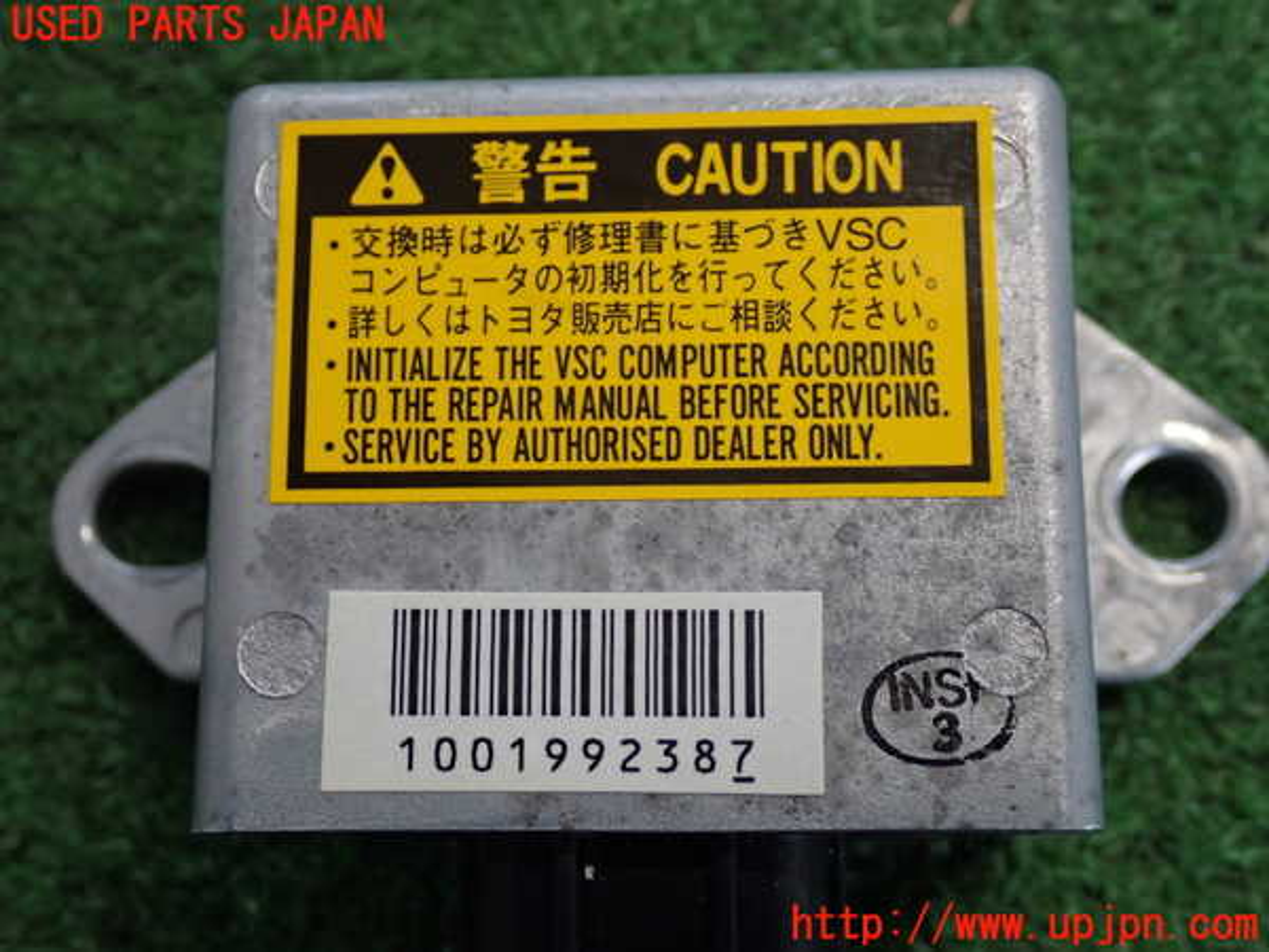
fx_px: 1833
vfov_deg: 29.1
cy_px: 476
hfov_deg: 38.2
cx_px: 634
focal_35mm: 50
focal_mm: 9.01
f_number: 3.2
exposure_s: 1/50
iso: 640
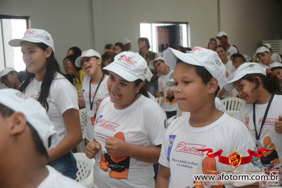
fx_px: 411
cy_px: 94
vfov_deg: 25.8
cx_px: 141
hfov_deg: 37.9
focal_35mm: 52
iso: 1600
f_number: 4.2
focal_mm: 35
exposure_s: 1/125
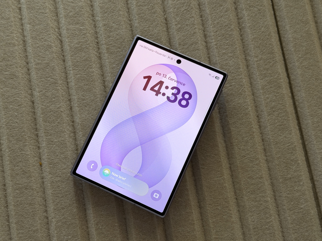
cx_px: 161
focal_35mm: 48
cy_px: 120
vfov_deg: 30.3
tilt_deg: -80.0
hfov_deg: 39.7
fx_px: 446
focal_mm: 6.76
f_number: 1.78
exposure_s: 1/236
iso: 64
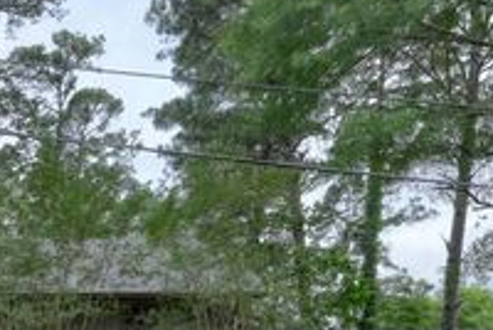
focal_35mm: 30
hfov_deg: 56.8
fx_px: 411
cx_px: 91
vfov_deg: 40.5
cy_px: 296
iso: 1000
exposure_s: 1/80
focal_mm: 12
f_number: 9
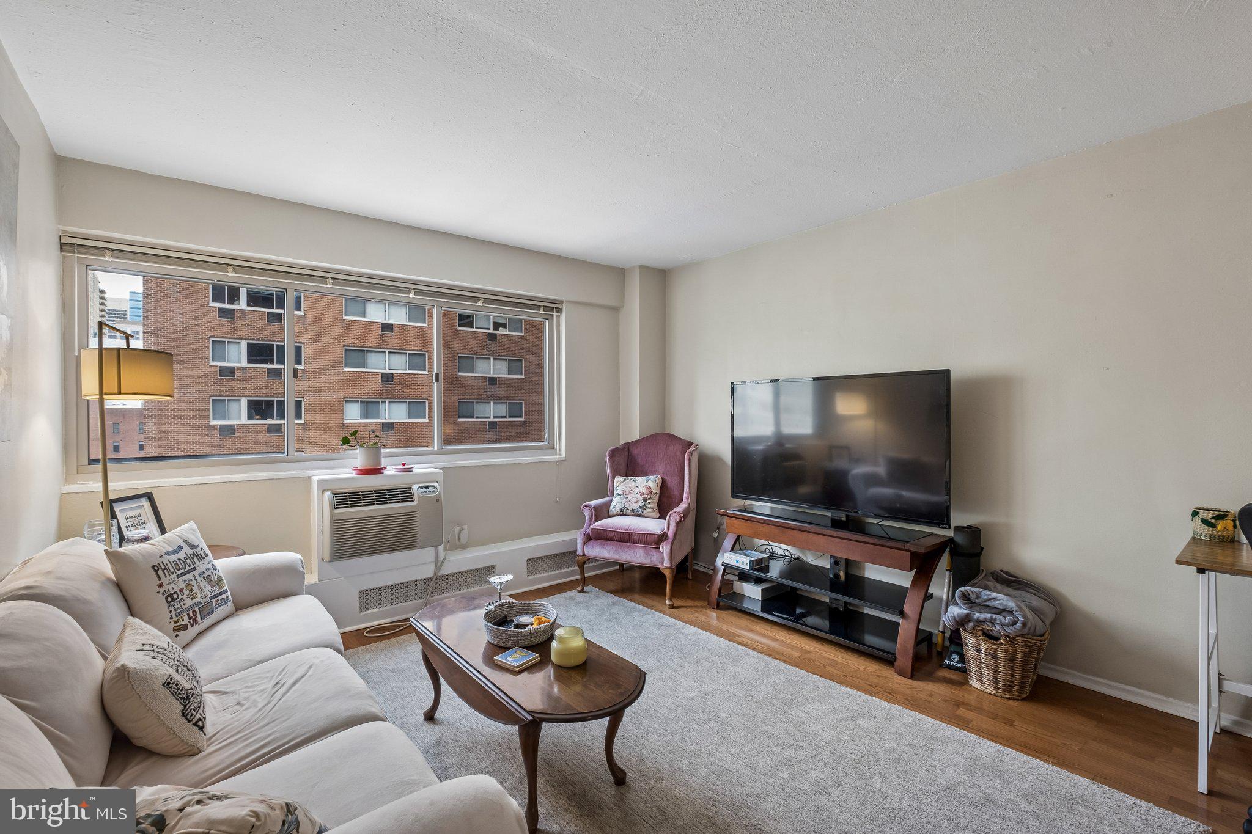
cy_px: 417
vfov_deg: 77.3
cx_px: 626
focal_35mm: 15
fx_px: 522
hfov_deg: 100.4
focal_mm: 10
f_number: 8
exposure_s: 1/7
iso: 250
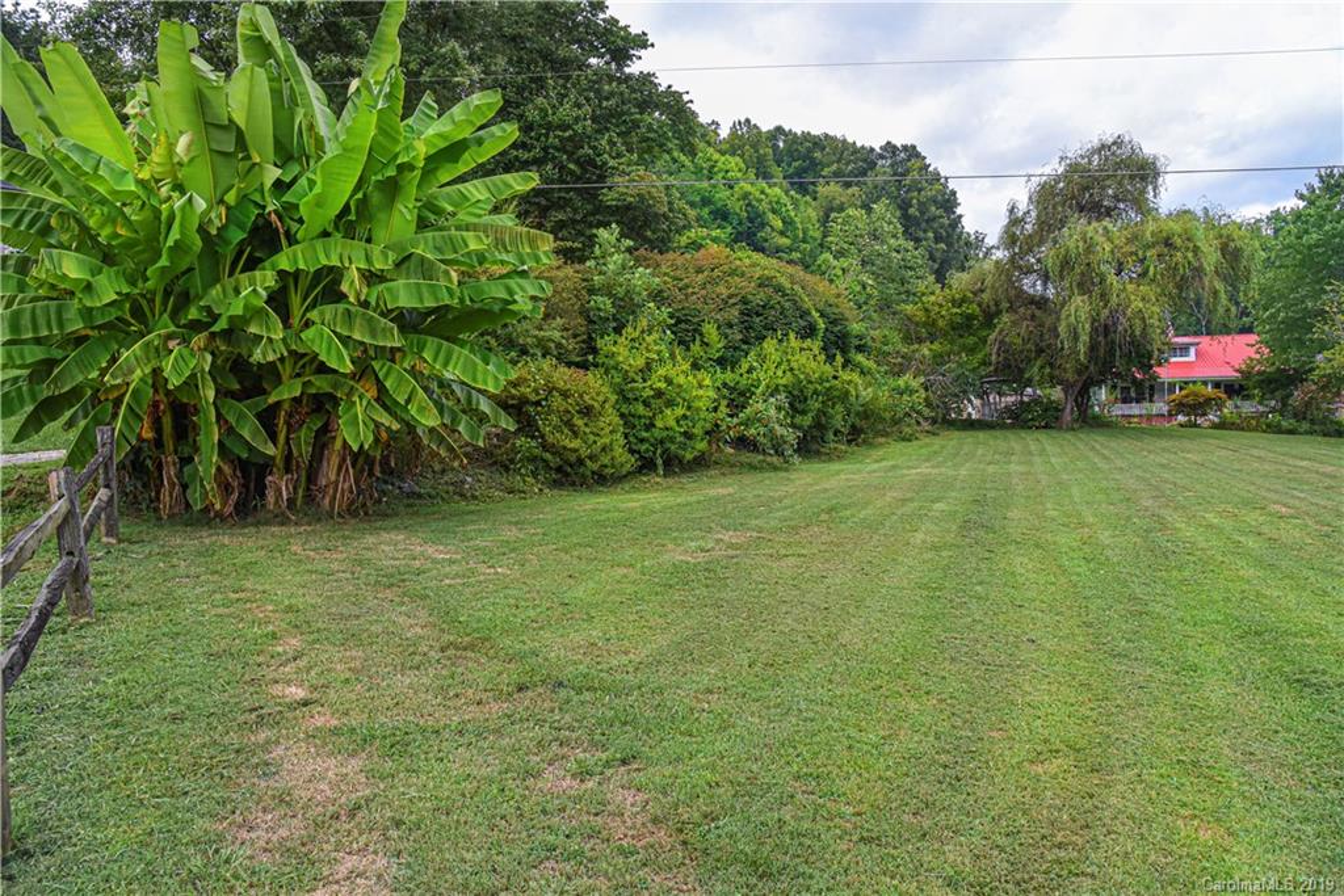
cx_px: 672
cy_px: 448
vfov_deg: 53.1
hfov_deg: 73.7
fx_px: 896
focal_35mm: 24
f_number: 9
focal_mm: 24
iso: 1250
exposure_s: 1/400
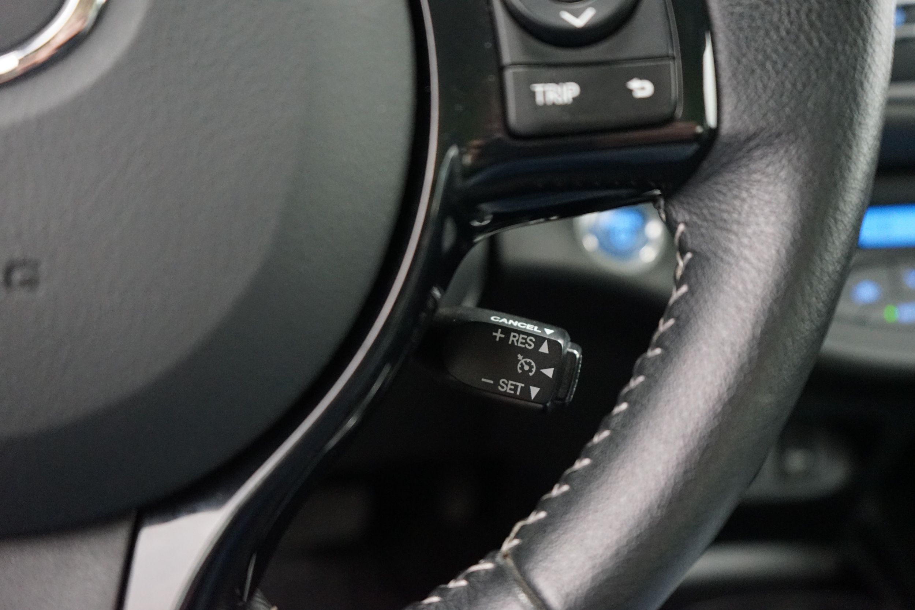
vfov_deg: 45.0
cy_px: 305
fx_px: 737
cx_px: 458
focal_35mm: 29
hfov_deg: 63.7
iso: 6400
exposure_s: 1/50
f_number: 3.5
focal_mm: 29
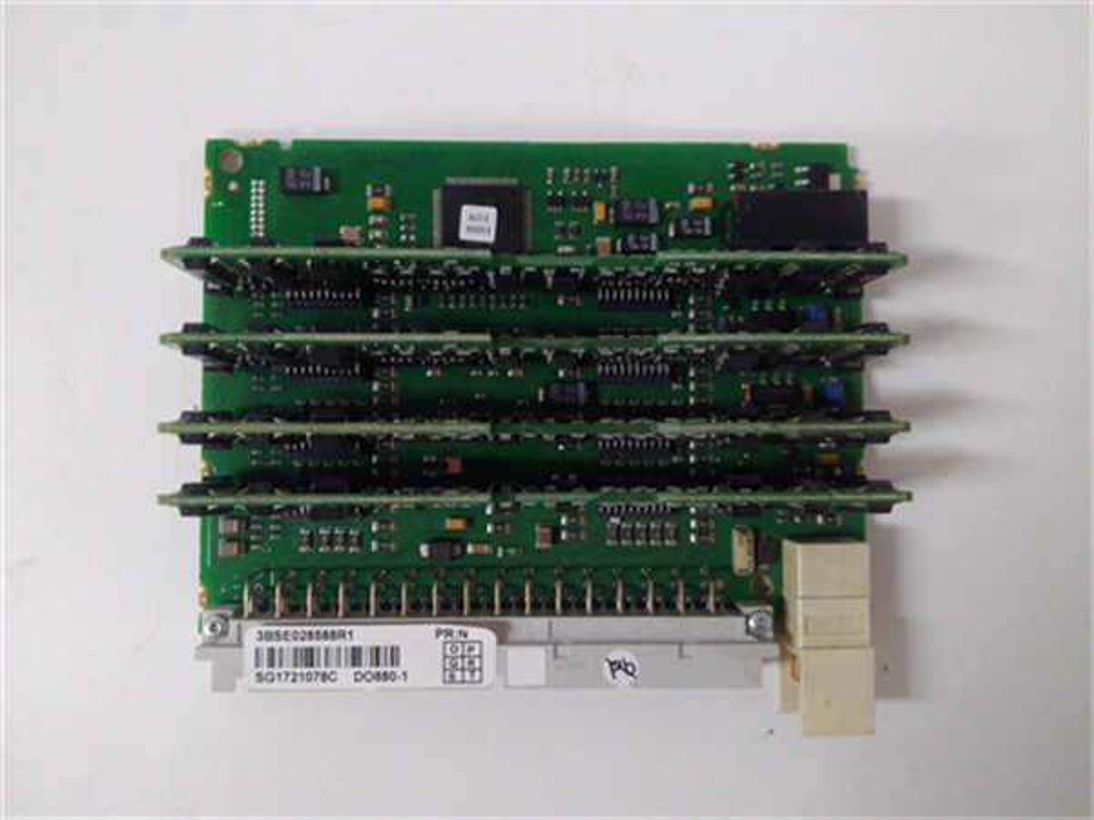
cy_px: 410
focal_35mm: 27
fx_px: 853
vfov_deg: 51.4
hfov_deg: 65.3
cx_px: 547
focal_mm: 3.79
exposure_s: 1/33
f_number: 2
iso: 517
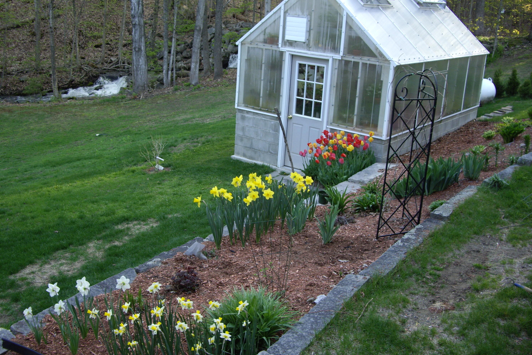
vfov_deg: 33.4
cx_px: 265
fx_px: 591
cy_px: 174
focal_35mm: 40
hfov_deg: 48.5
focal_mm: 7.9
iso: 100
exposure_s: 1/60
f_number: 2.8
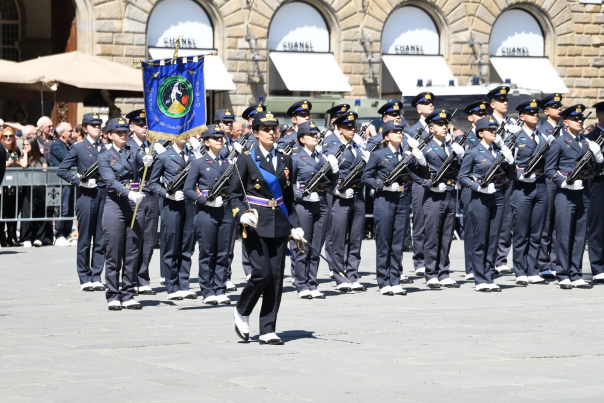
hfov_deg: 13.7
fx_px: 2517
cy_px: 202
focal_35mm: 150
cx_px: 302
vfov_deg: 9.2
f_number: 8
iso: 320
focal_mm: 150
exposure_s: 1/500
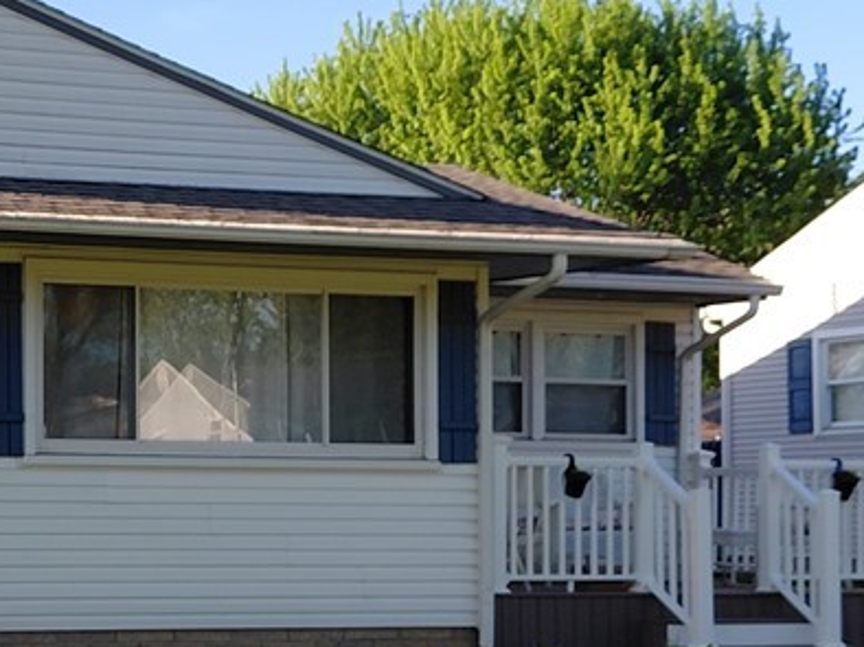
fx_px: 1621
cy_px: 386
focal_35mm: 65
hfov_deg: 27.5
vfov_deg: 22.5
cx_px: -66
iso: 50
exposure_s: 1/775
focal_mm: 4.69
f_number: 1.8
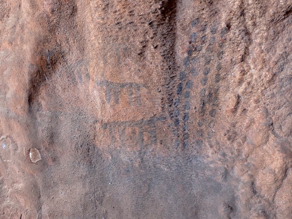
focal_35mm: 36
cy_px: 110
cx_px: 146
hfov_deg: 51.4
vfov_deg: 39.7
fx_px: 304
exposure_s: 1/40
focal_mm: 6.37
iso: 100
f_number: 3.5
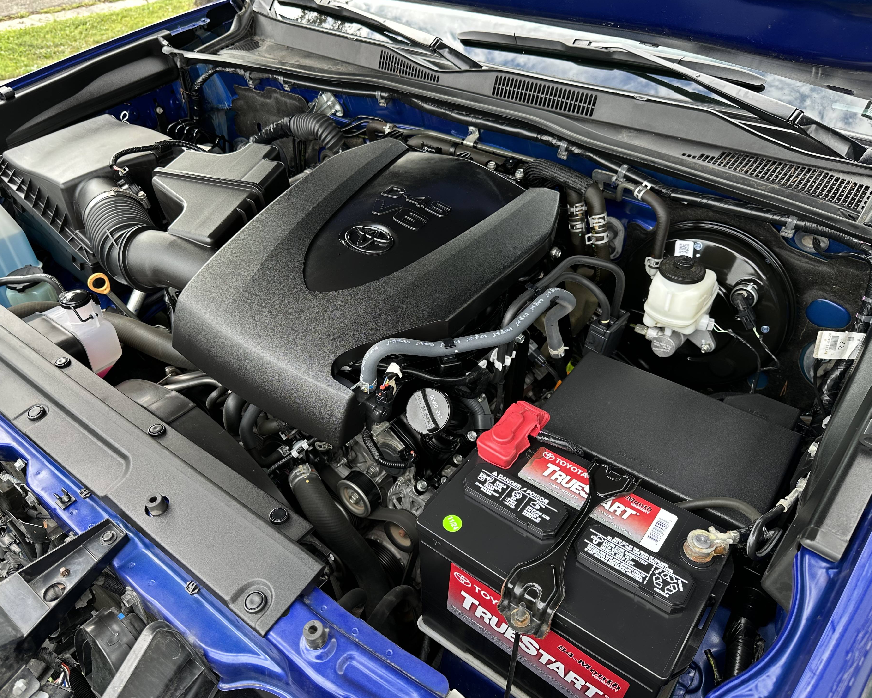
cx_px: 409
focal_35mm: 26
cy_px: 351
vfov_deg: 54.9
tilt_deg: -40.2
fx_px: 671
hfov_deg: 66.0
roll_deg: +0.9
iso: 64
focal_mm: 6.86
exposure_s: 1/122
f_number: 1.78
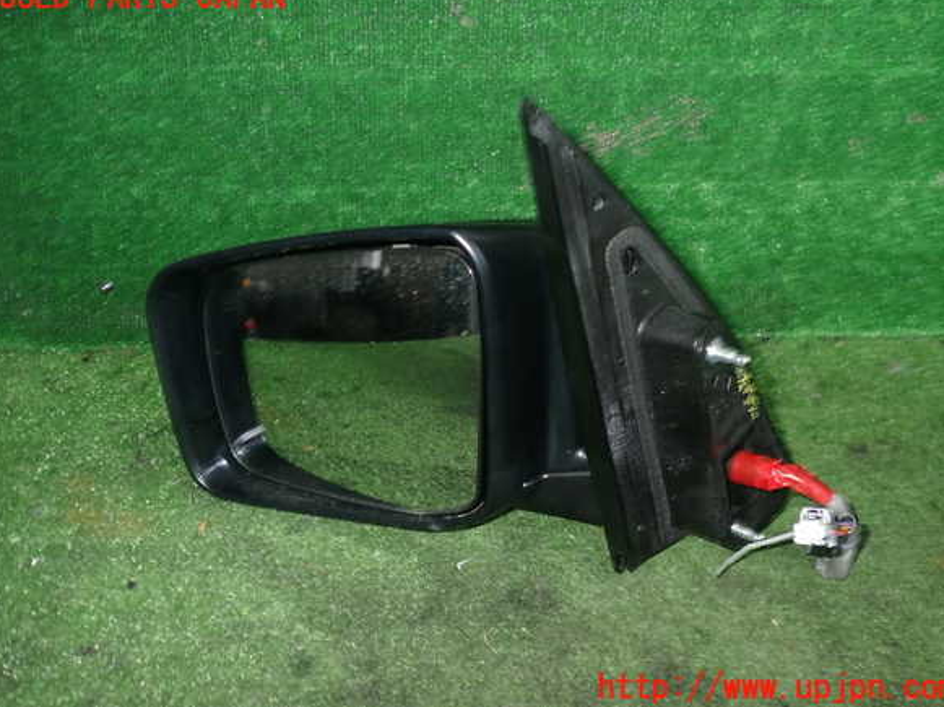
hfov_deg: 58.4
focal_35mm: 31
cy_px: 343
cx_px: 478
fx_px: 845
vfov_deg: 45.4
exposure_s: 1/30
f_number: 6.3
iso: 200
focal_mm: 5.4
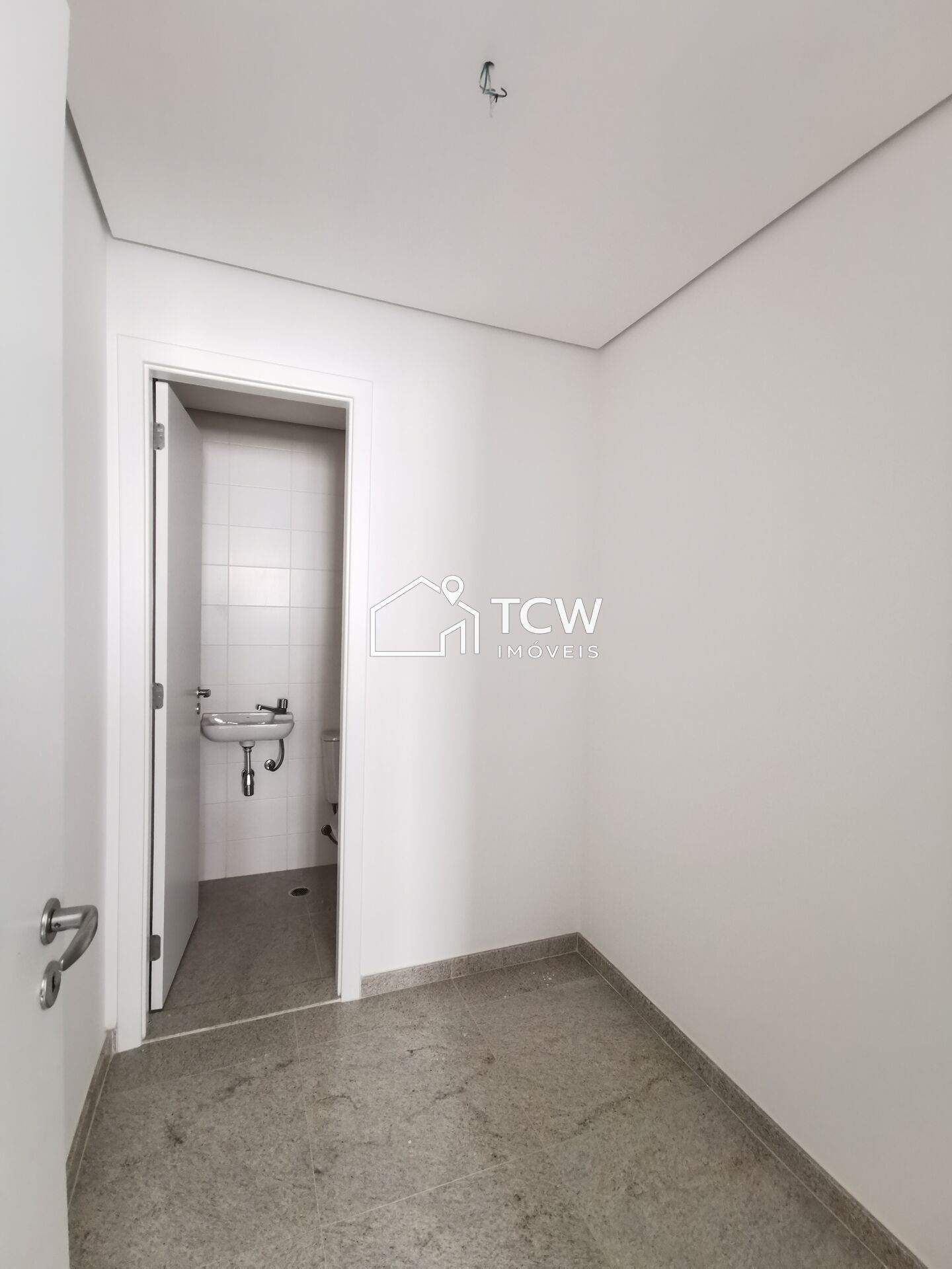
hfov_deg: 78.1
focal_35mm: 16
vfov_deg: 94.5
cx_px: 476
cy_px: 634
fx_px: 587
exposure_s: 1/33.3
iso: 250
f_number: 2.2
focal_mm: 2.35
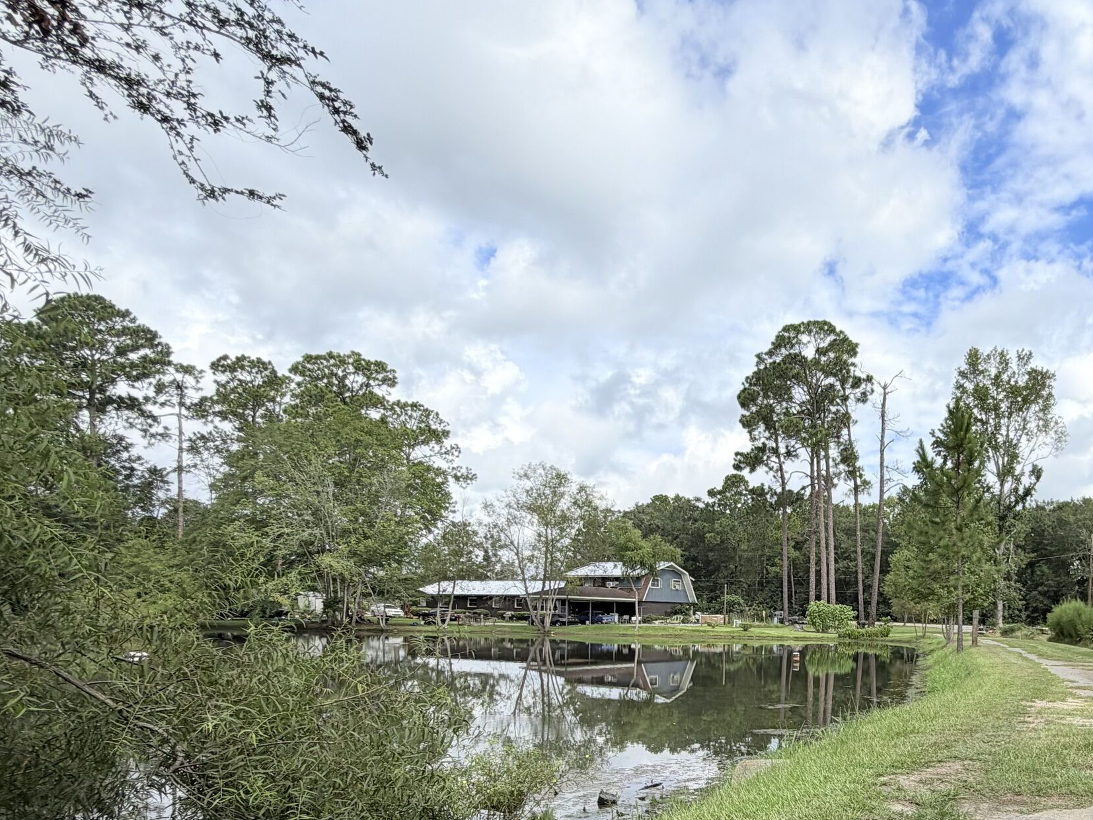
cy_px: 620
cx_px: 882
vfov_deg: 50.7
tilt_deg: -0.4
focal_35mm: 26
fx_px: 821
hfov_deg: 61.5
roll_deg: +0.3
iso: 20
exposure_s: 1/799
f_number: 2.2
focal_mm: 2.22
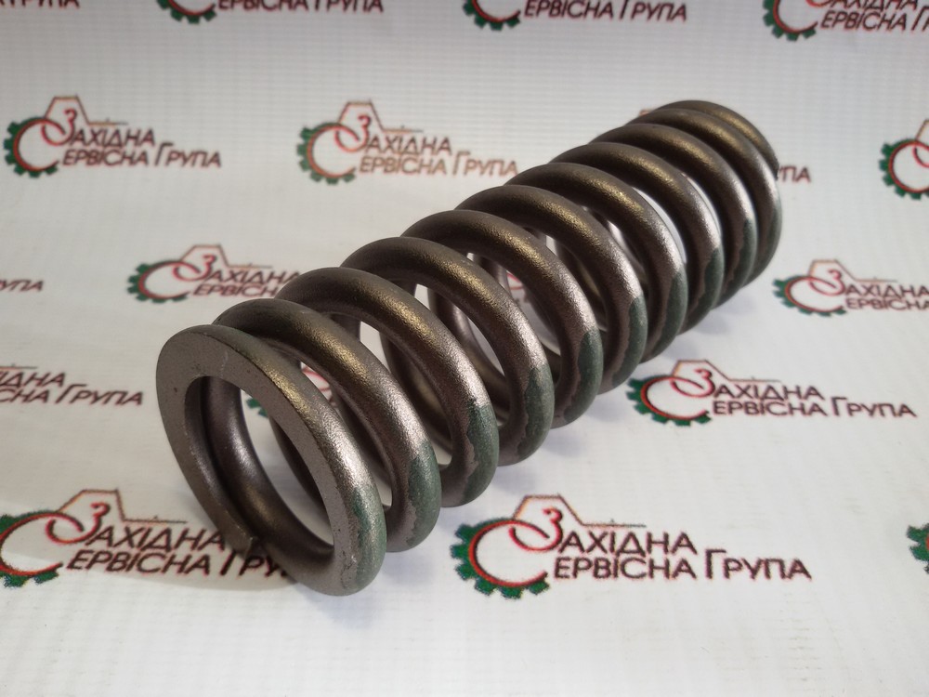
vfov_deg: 45.4
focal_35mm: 31
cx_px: 464
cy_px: 348
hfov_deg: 58.4
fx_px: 832
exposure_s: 1/100
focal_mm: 2.93
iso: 50
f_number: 2.4
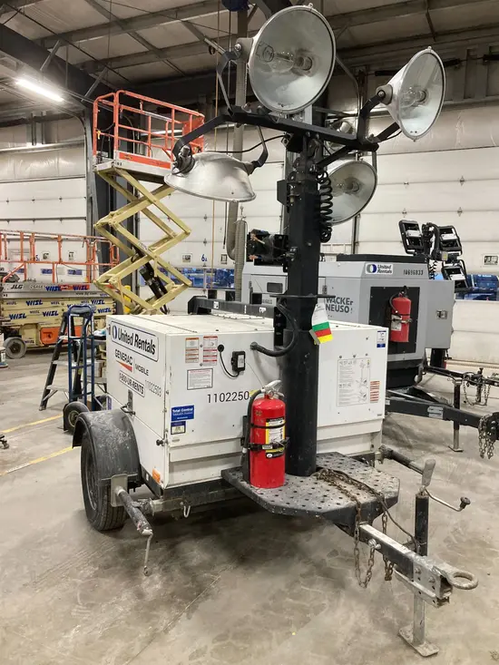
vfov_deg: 63.4
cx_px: 250
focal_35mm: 28
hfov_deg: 49.8
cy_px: 332
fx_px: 538
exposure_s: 1/60
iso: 200
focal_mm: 3.99
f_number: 1.8
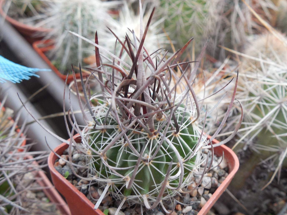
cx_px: 157
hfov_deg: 51.3
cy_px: 114
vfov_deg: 39.6
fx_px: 298
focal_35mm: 36
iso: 125
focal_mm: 5.6
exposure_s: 1/50
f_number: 3.6
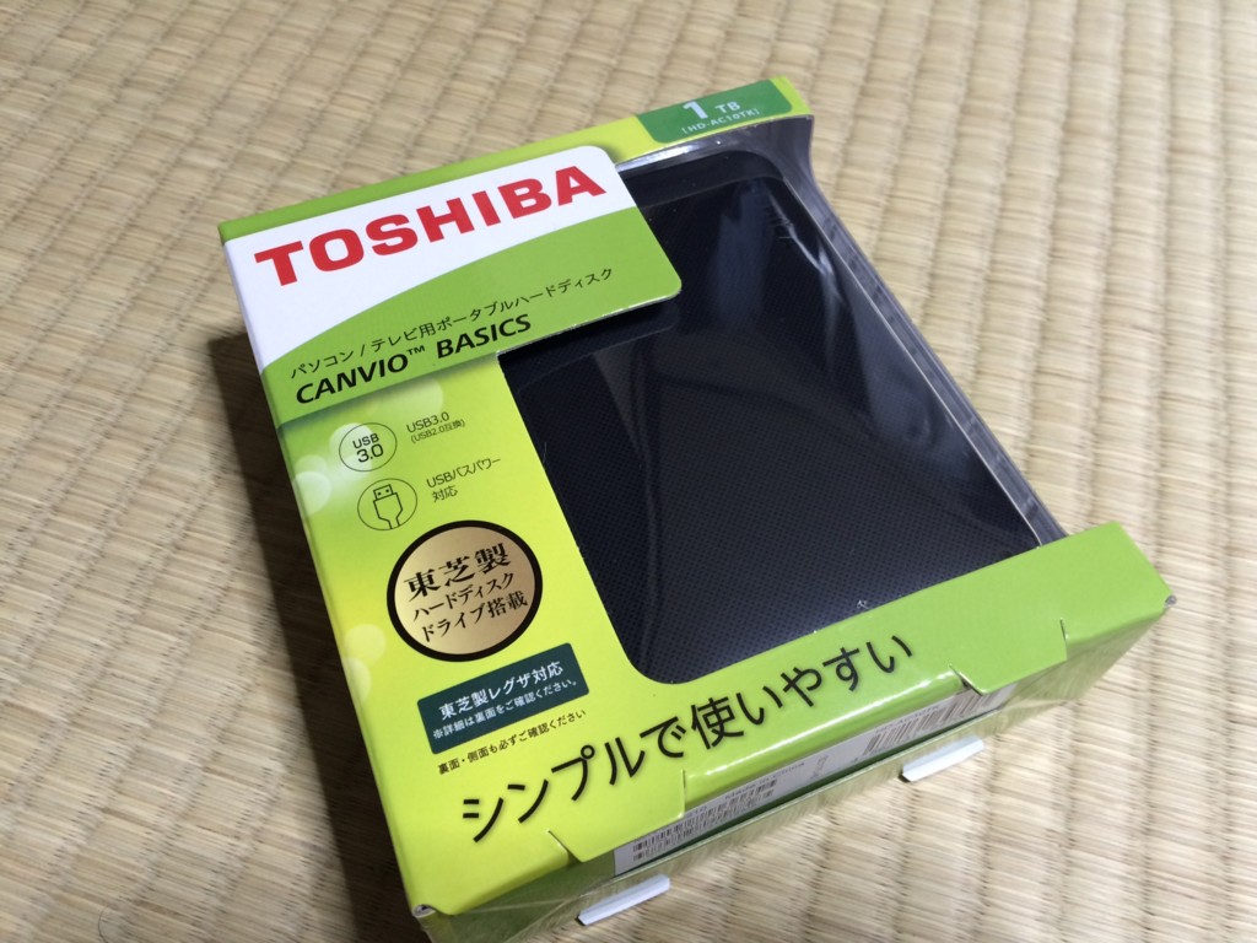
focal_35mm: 29
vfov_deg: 48.2
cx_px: 628
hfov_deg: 61.7
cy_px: 472
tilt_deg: -56.7
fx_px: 1053
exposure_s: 1/30
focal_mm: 4.15
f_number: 2.2
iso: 100
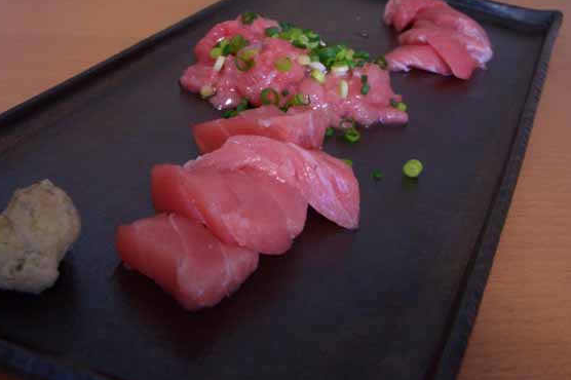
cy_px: 165
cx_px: 282
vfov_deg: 25.9
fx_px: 824
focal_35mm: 52
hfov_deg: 38.2
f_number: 3.1
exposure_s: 1/8
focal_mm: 8.2
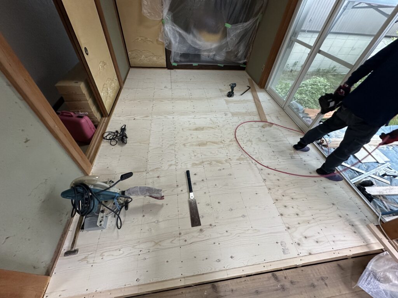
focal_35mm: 14
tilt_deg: -45.6
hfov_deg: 102.1
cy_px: 149
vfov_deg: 85.7
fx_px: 161
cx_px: 199
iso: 200
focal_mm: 2.22
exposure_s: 1/100
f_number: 2.2
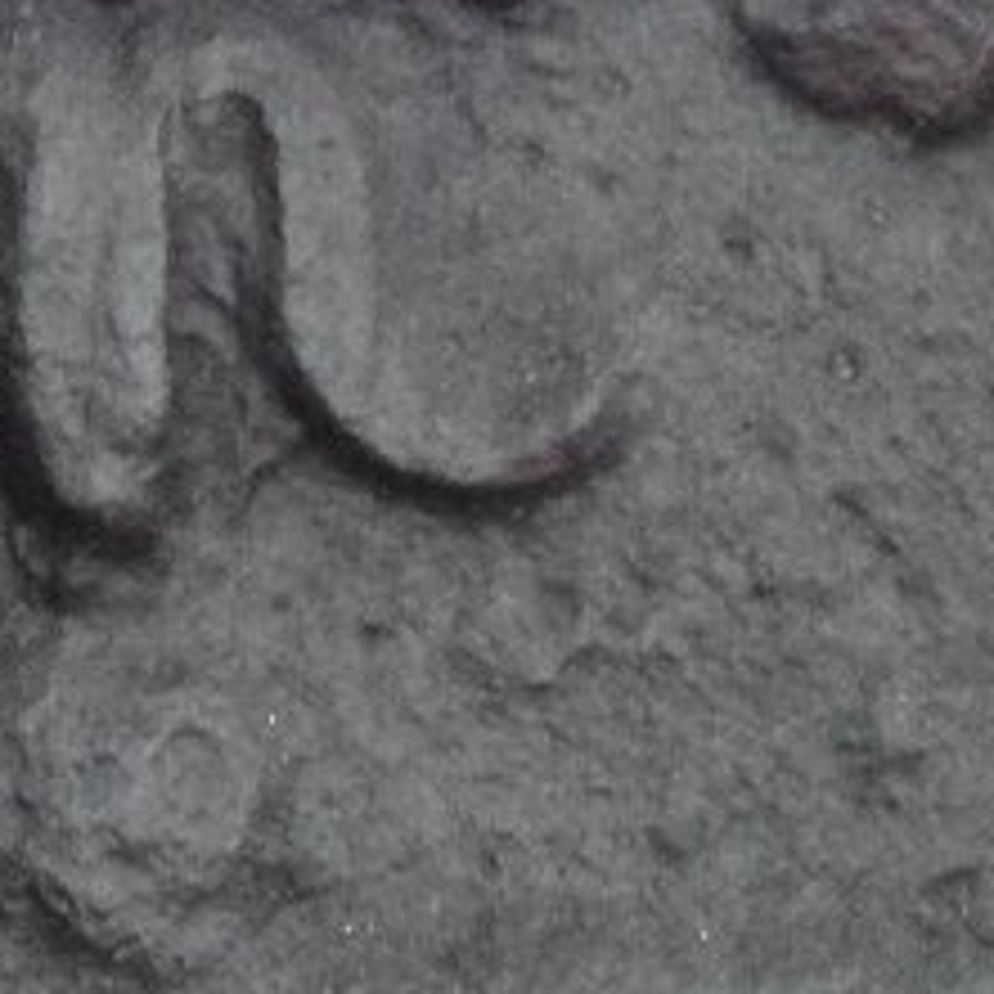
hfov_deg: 2.4
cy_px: -472
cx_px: 76
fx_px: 24171
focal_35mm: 744
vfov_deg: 2.4
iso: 400
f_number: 5.3
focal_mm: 27.7
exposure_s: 1/40
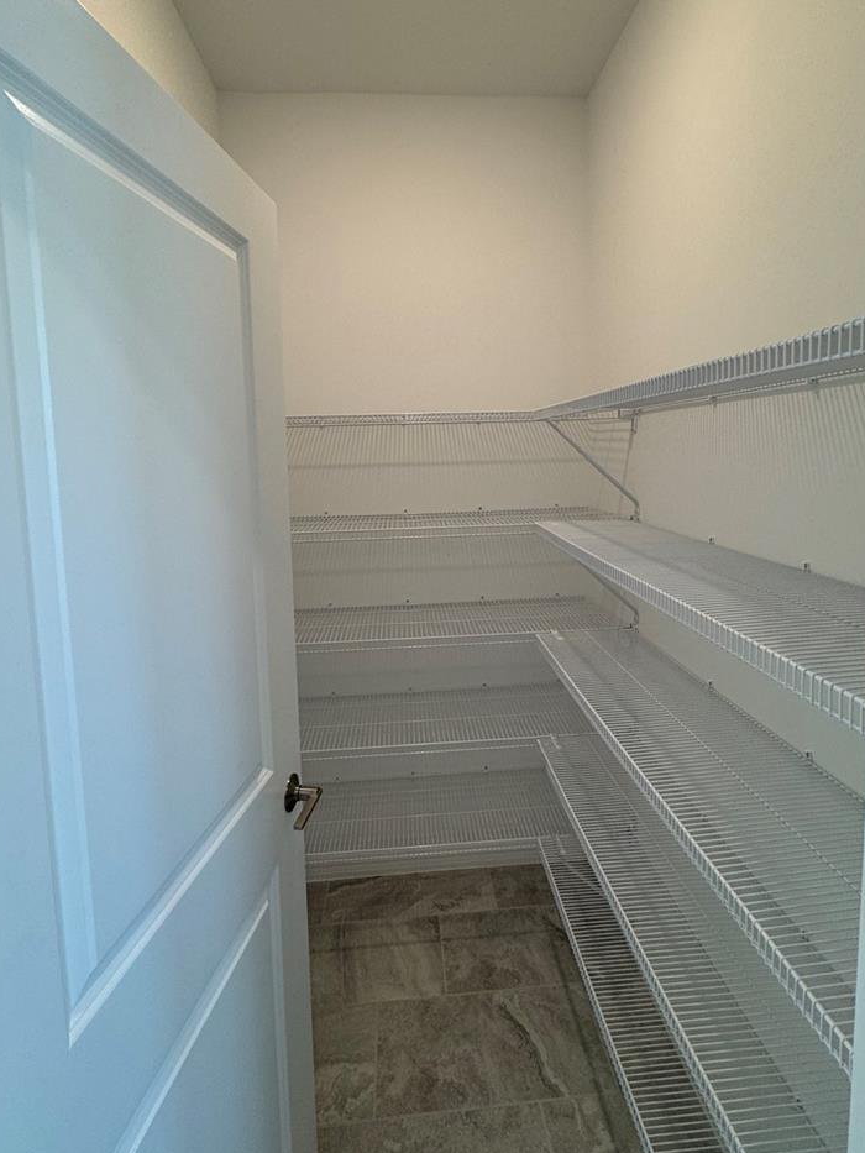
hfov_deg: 71.6
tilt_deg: -5.9
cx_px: 444
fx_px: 600
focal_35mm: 18
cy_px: 504
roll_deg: +2.1
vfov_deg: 87.3
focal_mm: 2.22
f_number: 2.2
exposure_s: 1/120
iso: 100
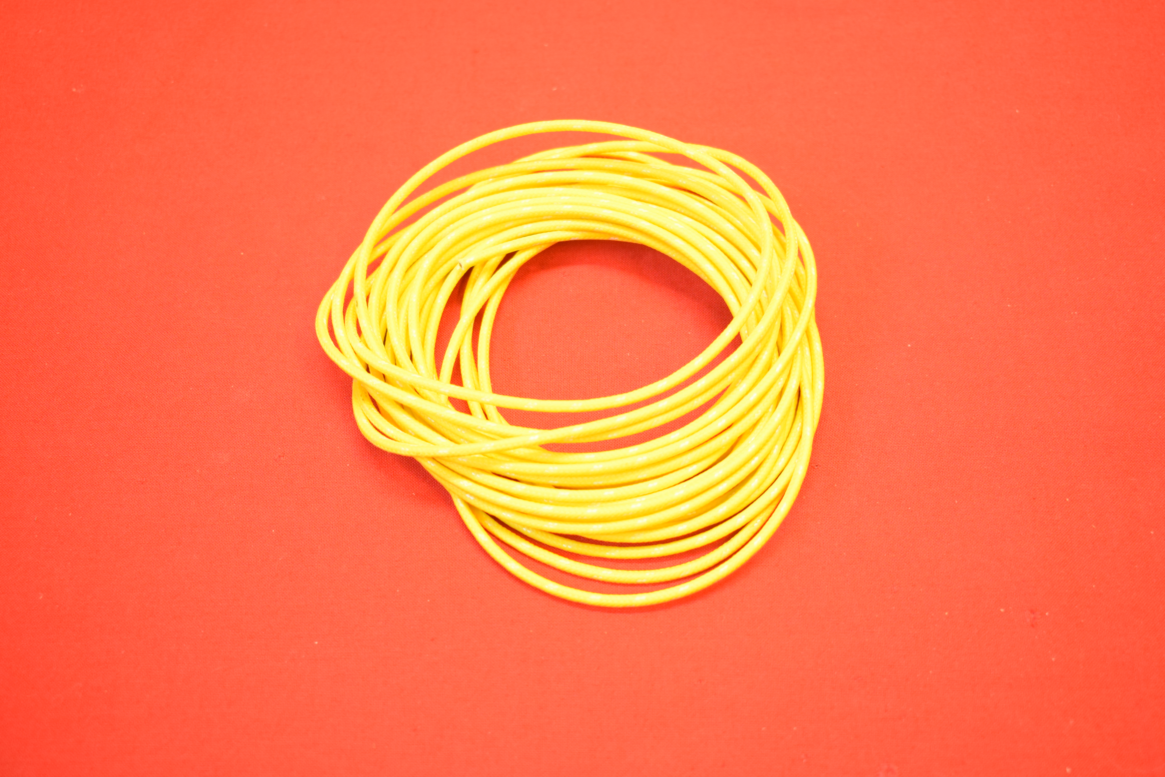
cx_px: 582
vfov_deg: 28.1
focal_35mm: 48
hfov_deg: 41.1
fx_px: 1554
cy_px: 388
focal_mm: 32
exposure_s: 1/60
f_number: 5
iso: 1250
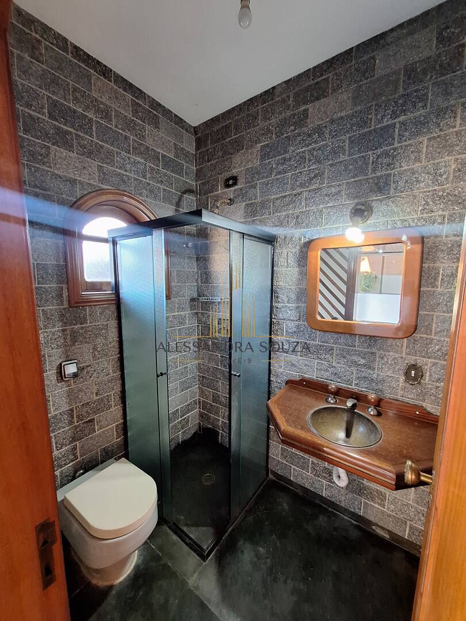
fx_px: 233
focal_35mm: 13
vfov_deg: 106.2
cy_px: 310
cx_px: 233
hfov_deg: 89.9
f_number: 2.2
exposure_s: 1/24
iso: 250
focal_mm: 1.74
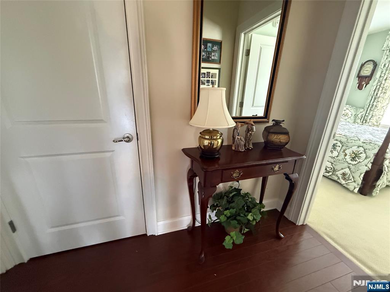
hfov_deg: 102.1
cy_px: 146
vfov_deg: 85.7
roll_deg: -2.4
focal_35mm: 14
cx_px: 195
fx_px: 158
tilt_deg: -18.7
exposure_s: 1/60
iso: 1000
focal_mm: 2.22
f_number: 2.2
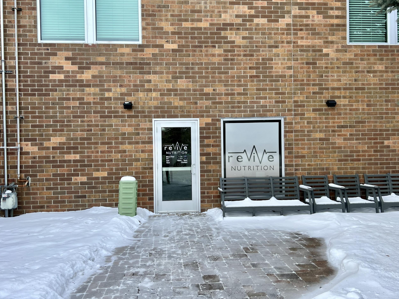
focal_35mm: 31
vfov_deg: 45.4
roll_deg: +1.3
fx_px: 357
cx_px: 196
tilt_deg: +0.0
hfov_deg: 58.3
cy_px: 148
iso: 50
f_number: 1.5
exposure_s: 1/696
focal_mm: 5.7
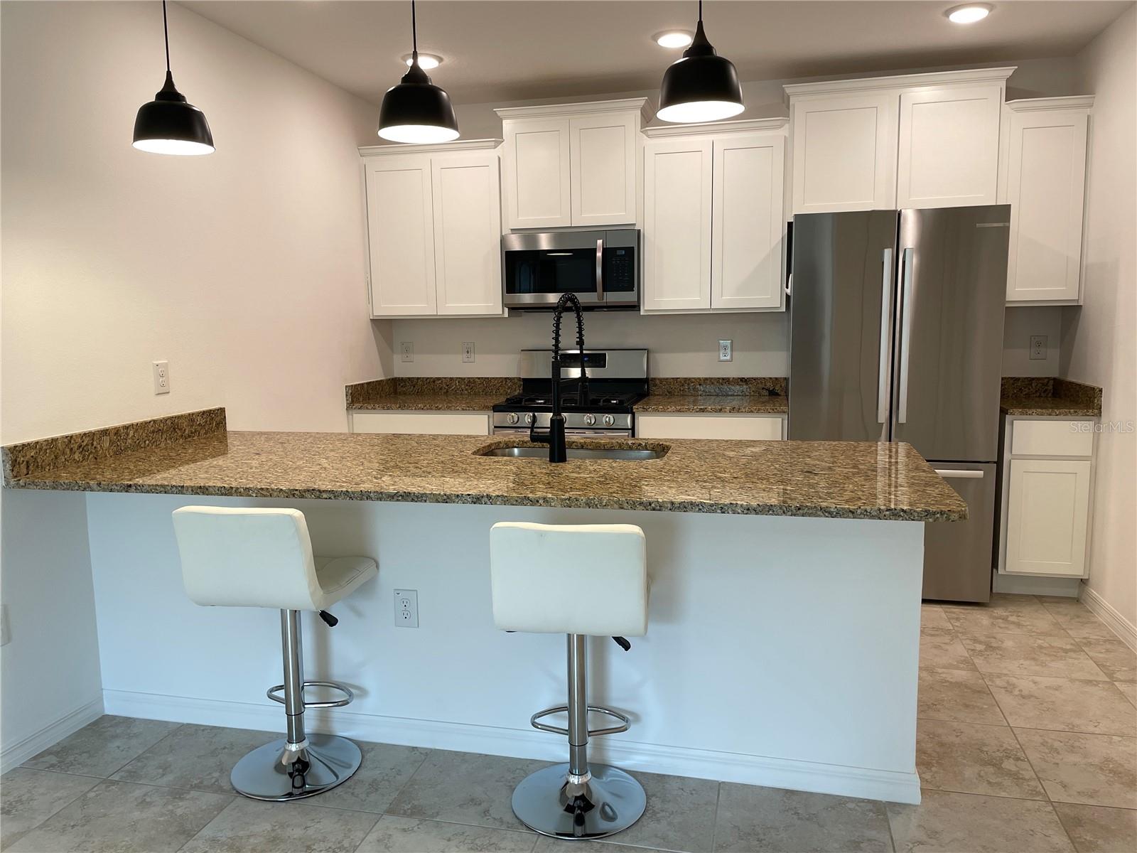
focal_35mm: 26
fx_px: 854
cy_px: 426
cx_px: 568
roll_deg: +2.0
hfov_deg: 67.3
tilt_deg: -7.1
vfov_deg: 53.1
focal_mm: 4.2
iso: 64
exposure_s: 1/120
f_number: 1.6
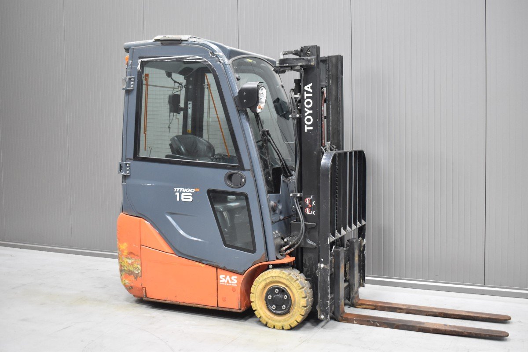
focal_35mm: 38
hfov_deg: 51.3
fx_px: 550
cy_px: 176
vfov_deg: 35.5
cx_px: 264
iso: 1600
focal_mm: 25
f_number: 4
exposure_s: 1/30
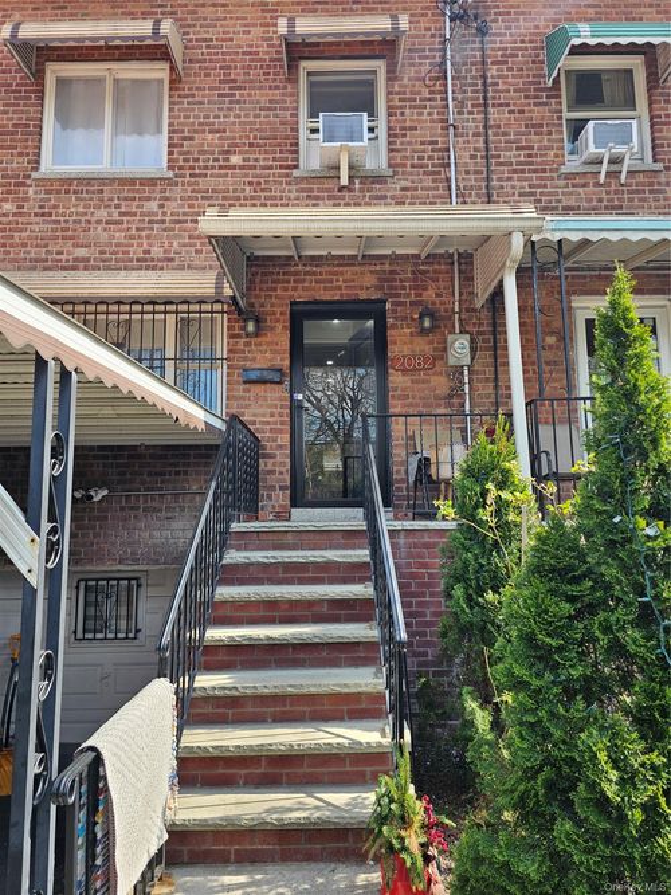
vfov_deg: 73.9
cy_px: 448
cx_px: 336
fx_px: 595
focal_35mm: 23
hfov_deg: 58.9
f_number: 1.7
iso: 10
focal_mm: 6.3
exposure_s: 1/166
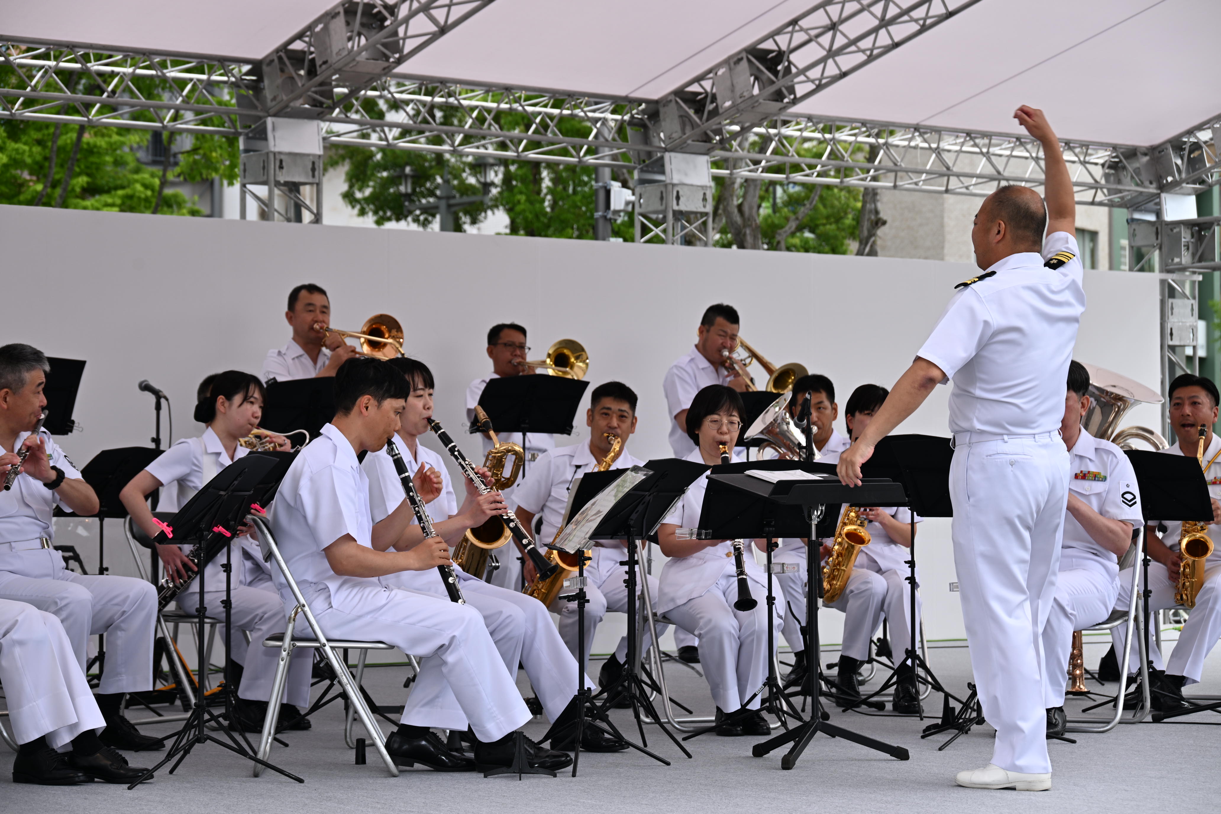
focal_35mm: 86
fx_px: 2917
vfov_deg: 15.9
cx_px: 610
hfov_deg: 23.6
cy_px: 407
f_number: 7.1
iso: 100
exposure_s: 1/200
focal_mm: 86
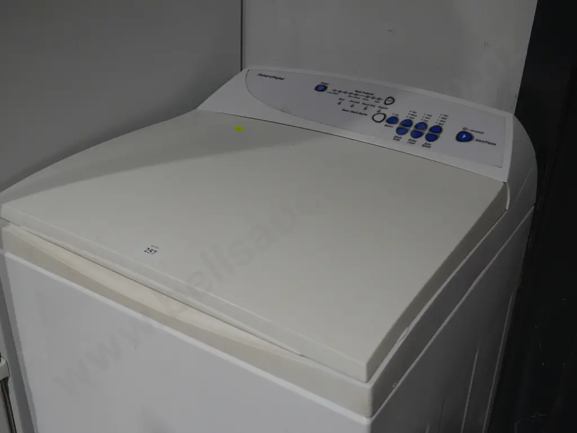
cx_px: 288
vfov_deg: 36.0
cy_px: 216
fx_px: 667
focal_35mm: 40
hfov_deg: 46.8
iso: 200
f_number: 4.4
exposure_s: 1/60
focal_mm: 20
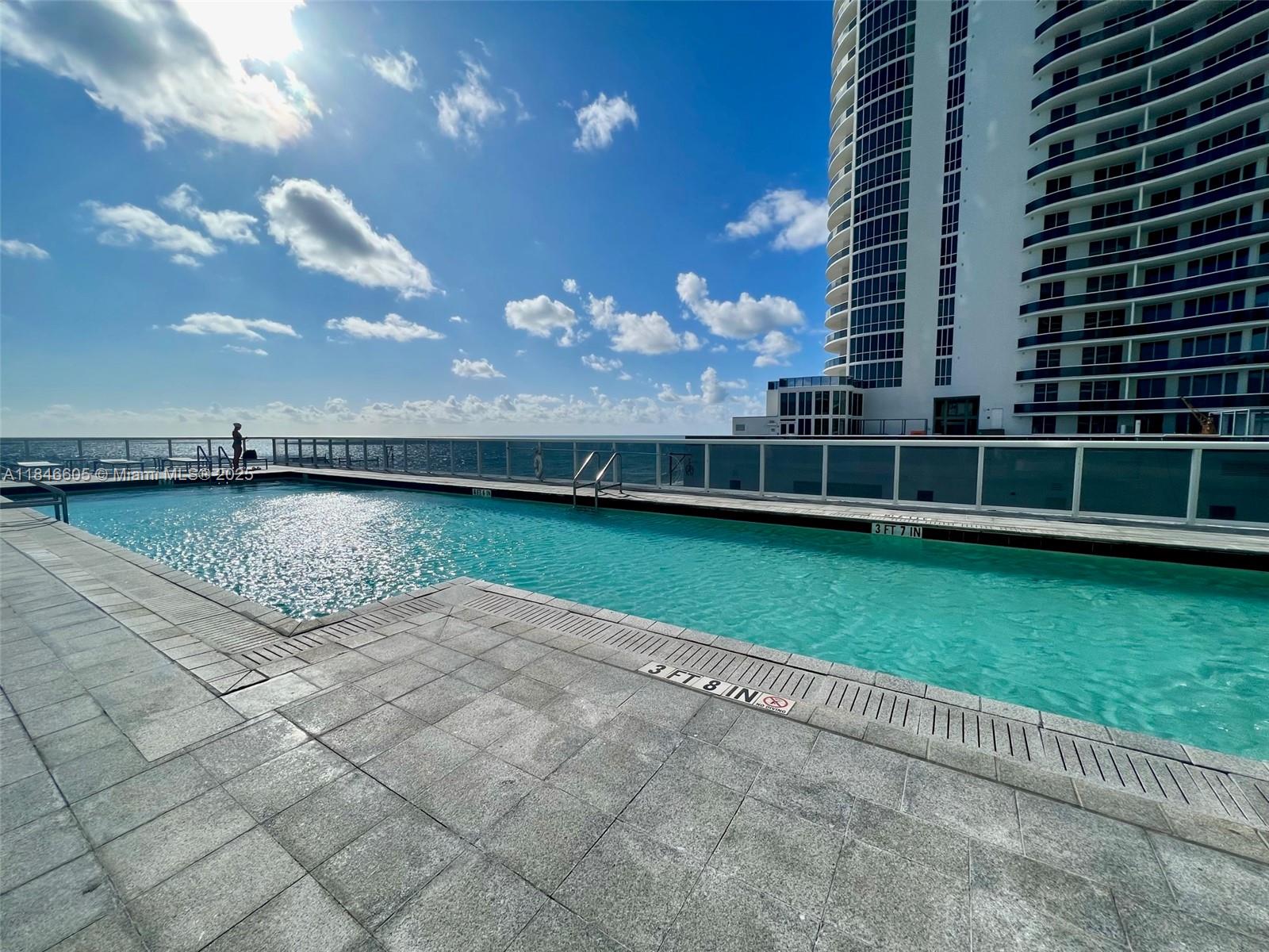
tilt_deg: -5.7
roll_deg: +0.5
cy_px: 476
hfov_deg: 106.2
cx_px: 634
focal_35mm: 13
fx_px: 477
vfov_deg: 89.9
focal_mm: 1.57
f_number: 1.8
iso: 32
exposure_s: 1/4785
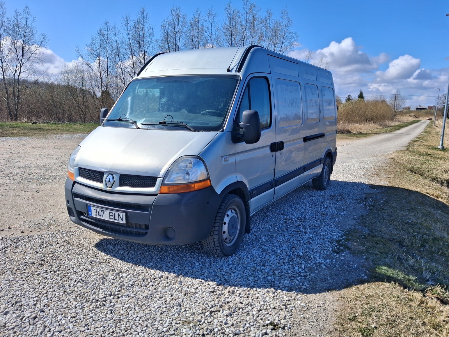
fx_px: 363
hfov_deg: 63.4
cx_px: 230
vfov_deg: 49.7
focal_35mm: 28
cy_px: 171
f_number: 1.8
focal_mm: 4
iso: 20
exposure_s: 1/1124
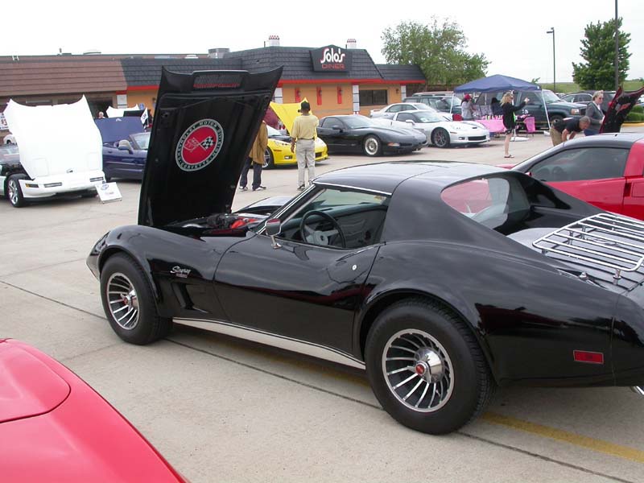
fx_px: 707
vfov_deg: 37.7
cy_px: 242
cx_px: 322
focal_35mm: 38
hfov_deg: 49.0
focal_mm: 7.85
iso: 100
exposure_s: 1/185
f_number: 5.3
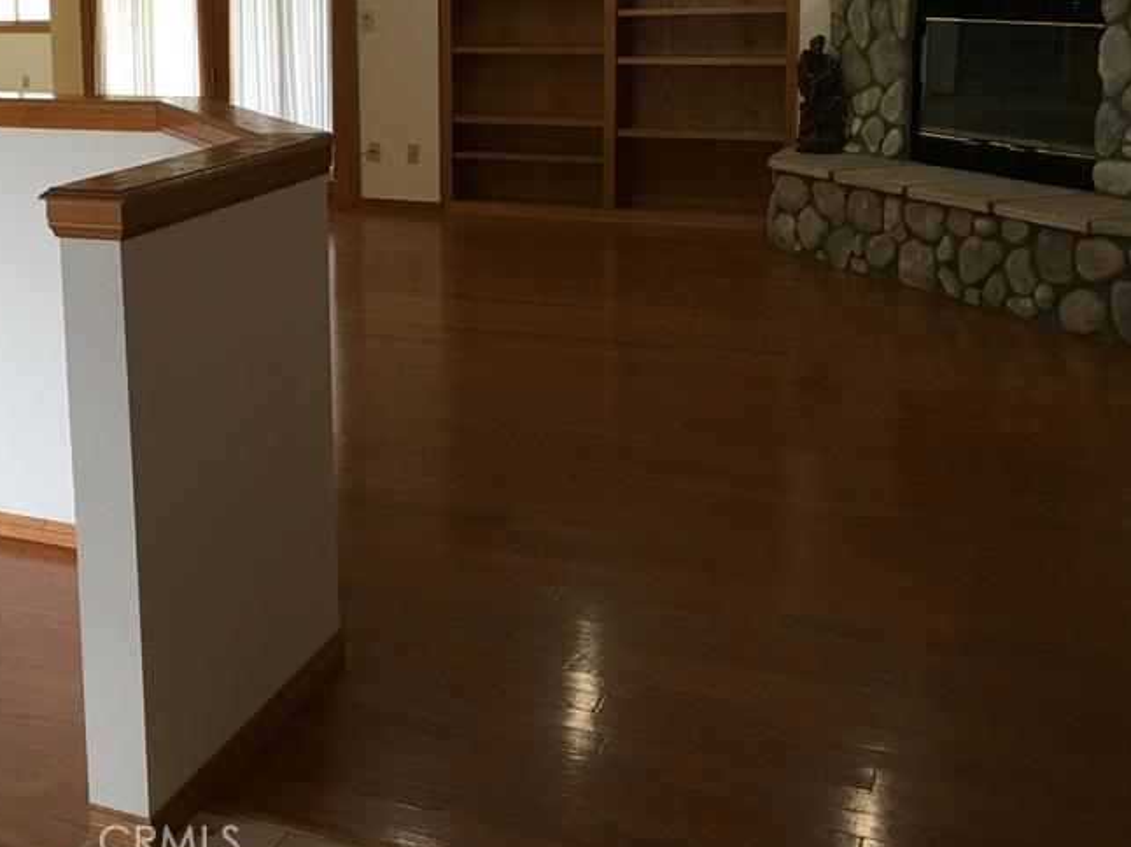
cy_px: 194
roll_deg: +1.2
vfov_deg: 30.9
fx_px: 1502
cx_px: 310
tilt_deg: -9.0
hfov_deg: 40.3
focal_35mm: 46
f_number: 2.2
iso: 32
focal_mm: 4.15
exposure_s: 1/30
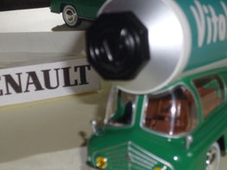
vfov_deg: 13.9
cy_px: 56
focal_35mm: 106
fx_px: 695
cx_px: 125
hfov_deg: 18.5
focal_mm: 12.5
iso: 160
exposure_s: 1/60
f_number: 5
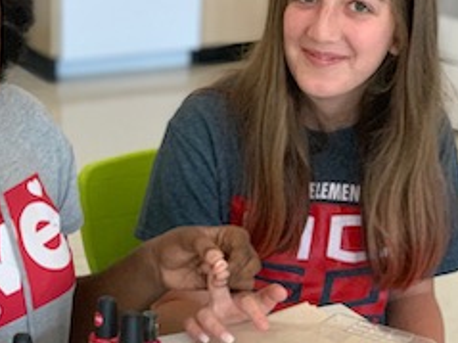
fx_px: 1441
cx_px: 73
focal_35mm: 109
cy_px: 217
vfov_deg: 13.6
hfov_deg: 17.9
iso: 320
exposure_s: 1/60
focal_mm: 6
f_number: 2.4
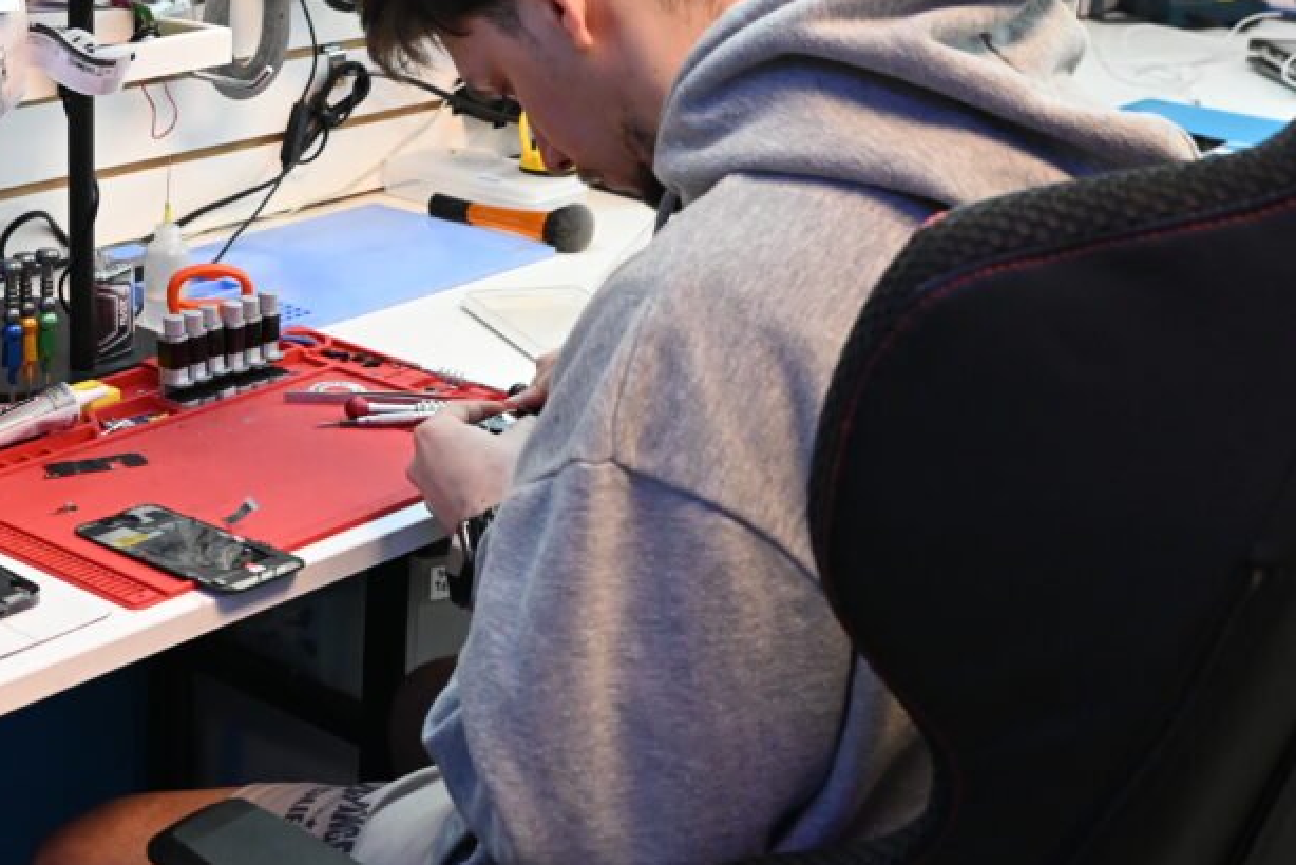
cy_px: 343
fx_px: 2341
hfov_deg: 30.4
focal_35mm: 65
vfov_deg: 20.9
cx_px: 317
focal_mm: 26
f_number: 4.2
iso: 1800
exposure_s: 1/125
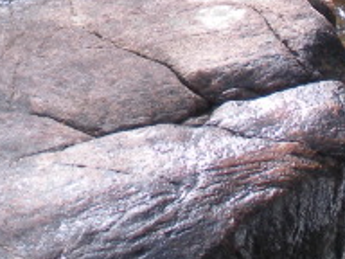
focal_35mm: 150
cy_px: -214
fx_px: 1495
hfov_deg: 13.1
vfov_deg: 9.4
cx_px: 95
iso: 64
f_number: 3.5
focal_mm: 6.3
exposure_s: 1/98.8
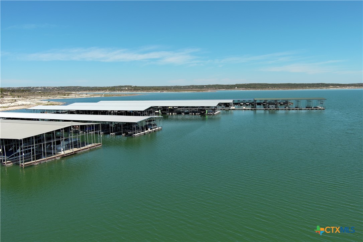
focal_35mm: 29
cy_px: 121
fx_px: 292
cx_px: 182
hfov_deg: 63.7
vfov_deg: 45.0
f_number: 2.8
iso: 100
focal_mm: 10.57
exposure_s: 1/1560
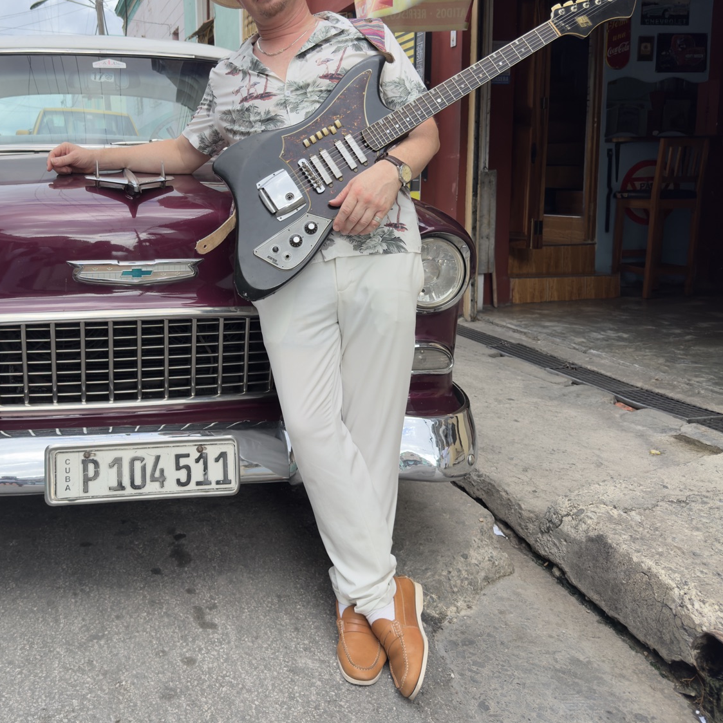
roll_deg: +0.6
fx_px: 803
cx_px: 203
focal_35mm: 34
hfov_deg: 47.1
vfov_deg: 48.2
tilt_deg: -7.4
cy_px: 292
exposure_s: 1/1370
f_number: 1.78
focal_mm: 6.76
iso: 100
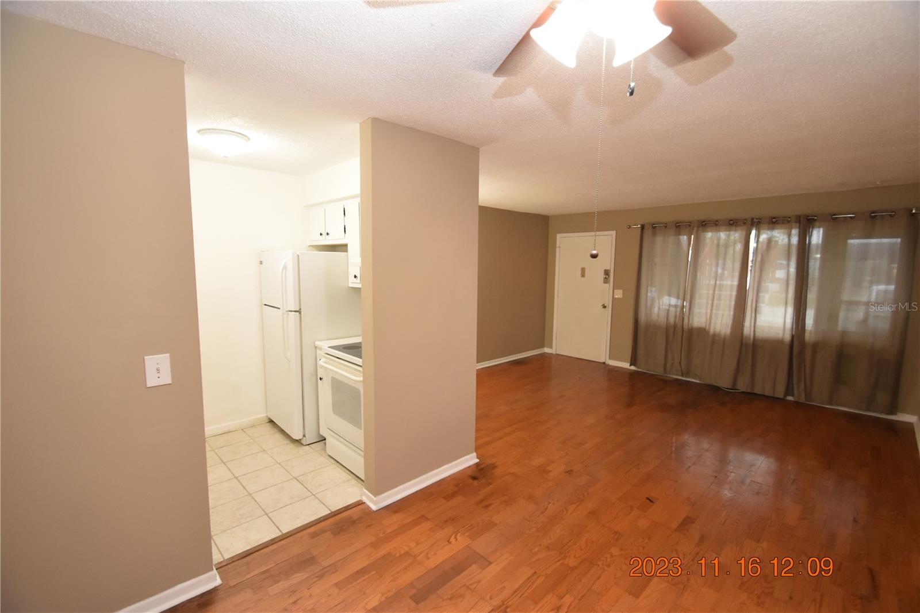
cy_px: 306
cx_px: 460
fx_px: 383
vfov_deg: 77.3
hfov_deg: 100.4
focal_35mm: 15
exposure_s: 1/60
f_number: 3.5
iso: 1400
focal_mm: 10
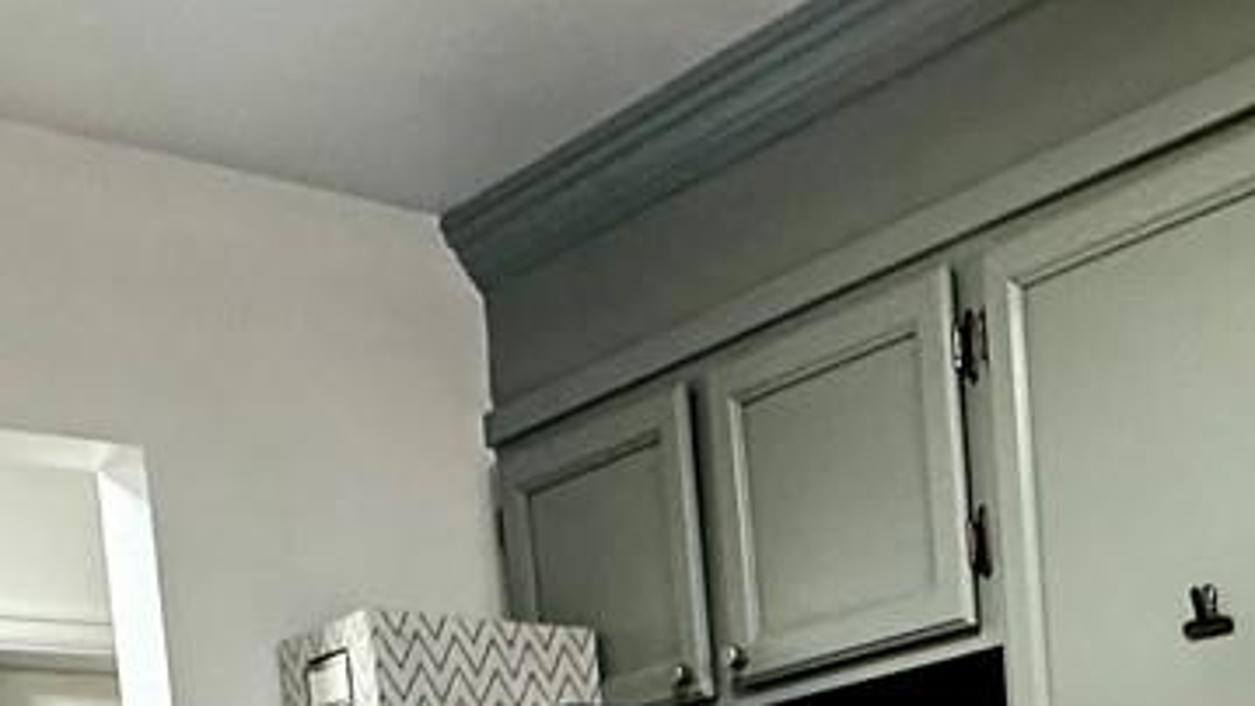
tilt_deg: -6.0
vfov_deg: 15.3
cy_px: 1283
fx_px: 2263
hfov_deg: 30.4
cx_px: 951
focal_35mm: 68
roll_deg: +3.7
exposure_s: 1/60
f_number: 2.2
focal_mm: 2.22
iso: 250
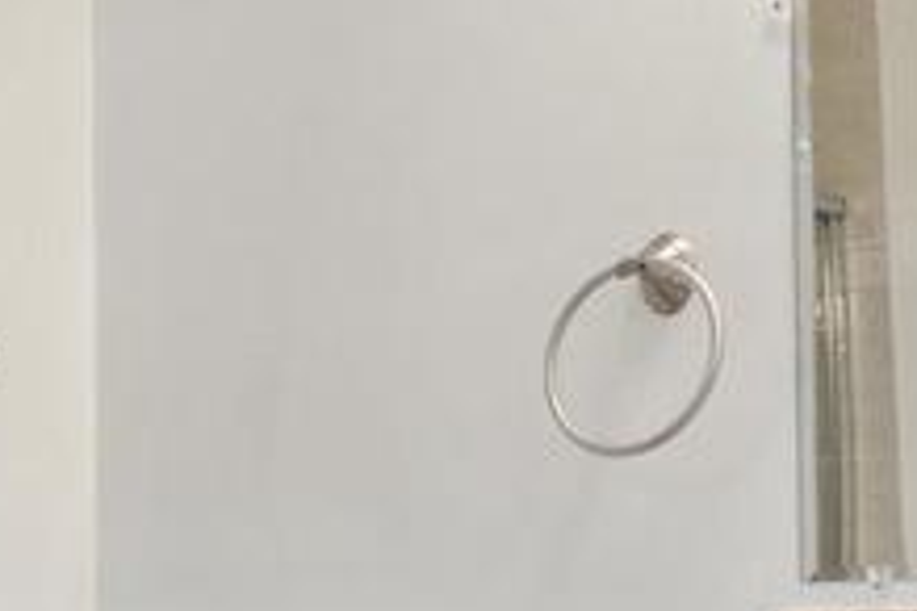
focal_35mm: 70
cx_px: -59
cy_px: 651
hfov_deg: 26.8
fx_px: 1783
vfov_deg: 18.8
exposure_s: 1/20
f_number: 4
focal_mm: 10
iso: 100
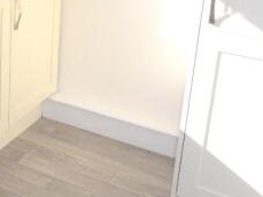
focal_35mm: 61
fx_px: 464
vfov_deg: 23.1
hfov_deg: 30.2
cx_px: 24
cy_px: 4
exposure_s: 1/250
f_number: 7.5
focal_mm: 4.2
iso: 80
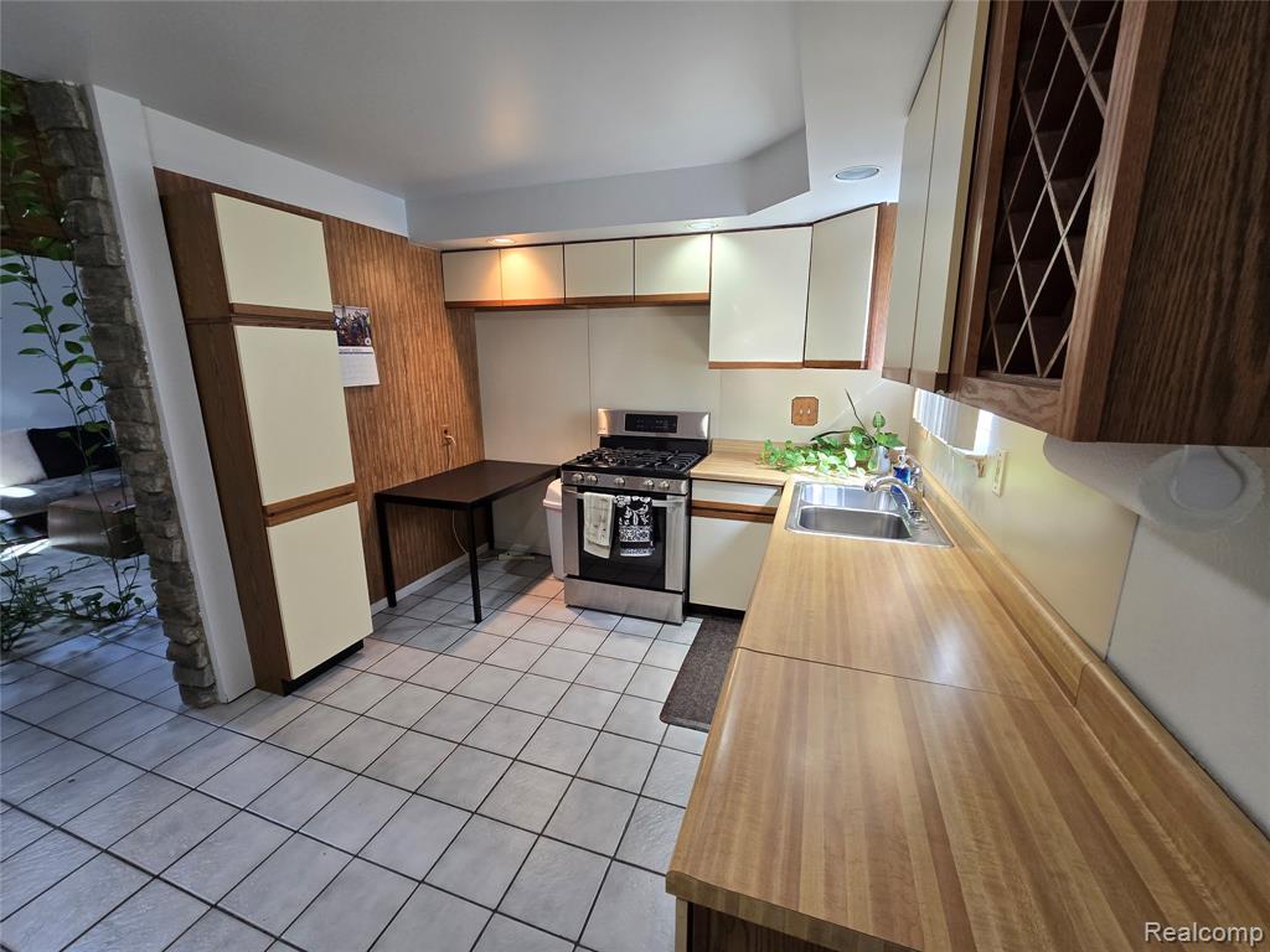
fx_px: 477
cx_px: 635
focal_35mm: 13
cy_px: 476
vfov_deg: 89.9
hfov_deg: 106.2
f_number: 2.2
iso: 125
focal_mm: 2.2
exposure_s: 1/60
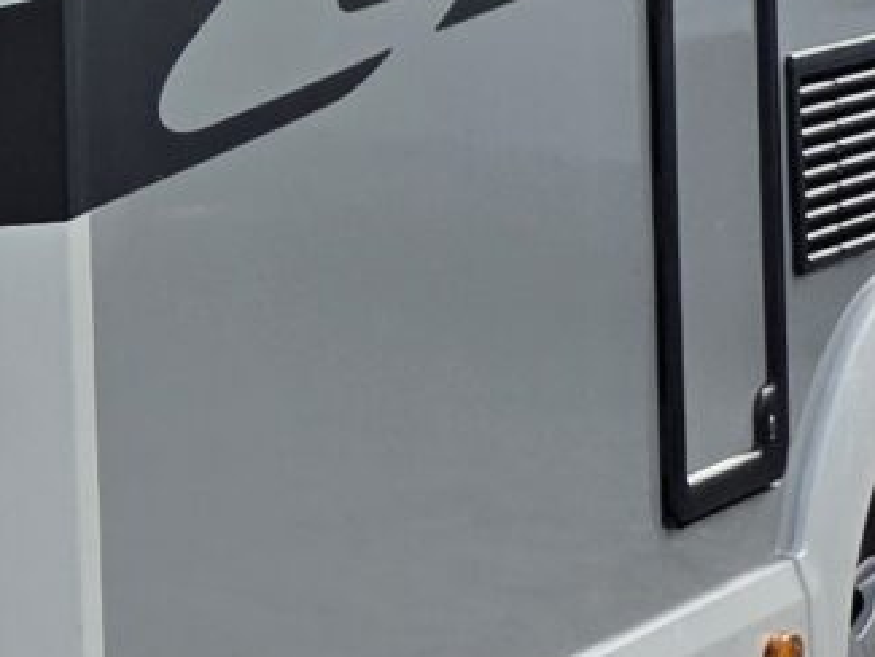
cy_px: -43
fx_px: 4577
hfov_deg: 9.2
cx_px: -1535
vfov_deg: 8.2
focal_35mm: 181
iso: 64
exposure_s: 1/7944
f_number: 1.7
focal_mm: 6.25
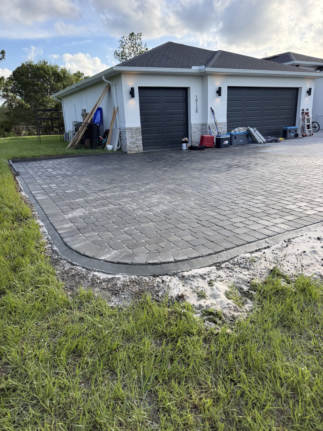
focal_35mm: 24
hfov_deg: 56.8
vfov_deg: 71.6
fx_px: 299
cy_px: 216
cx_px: 162
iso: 100
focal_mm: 6.76
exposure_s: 1/1211
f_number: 1.78
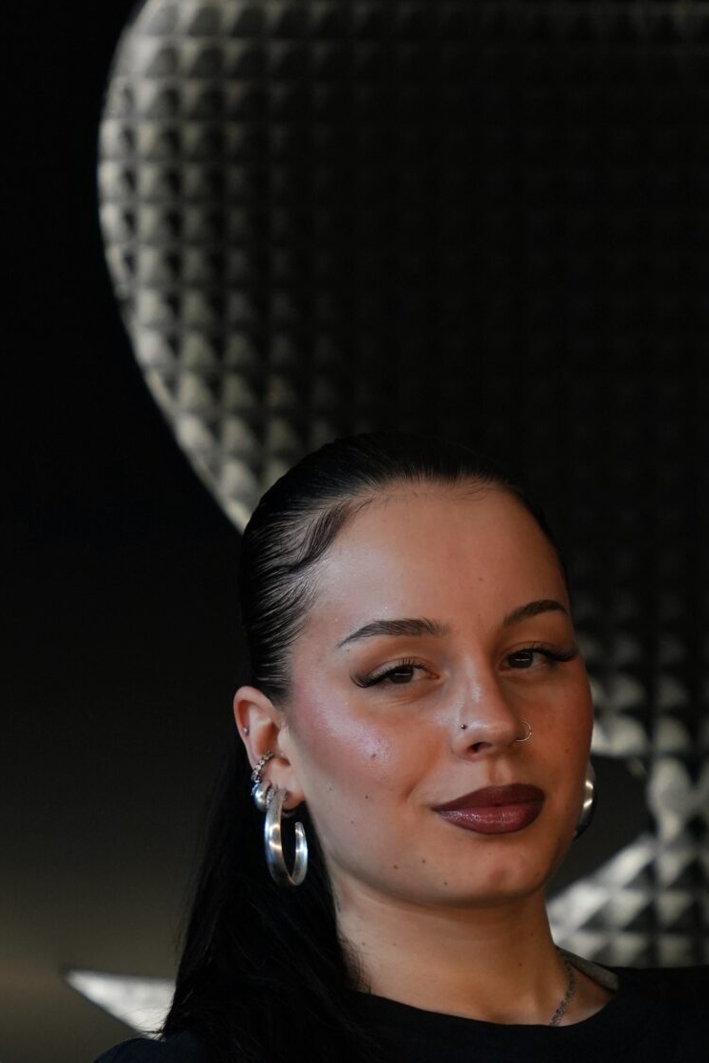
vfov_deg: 14.7
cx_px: 477
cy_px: 815
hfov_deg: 9.8
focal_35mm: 139
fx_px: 4117
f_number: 3.5
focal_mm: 40.4
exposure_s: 1/100
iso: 640
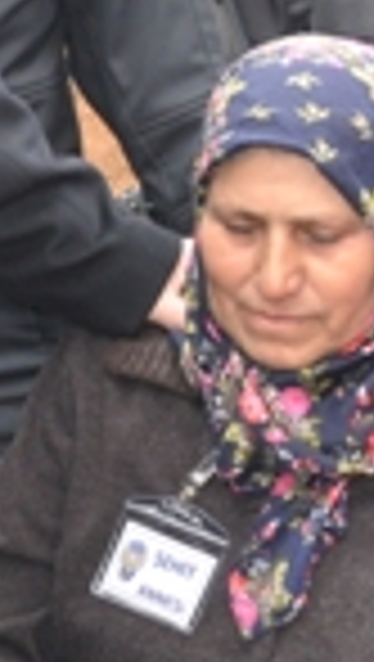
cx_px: 482
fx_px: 2883
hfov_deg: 7.3
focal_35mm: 164
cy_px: -7
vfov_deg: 12.9
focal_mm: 24
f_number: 5.6
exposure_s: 1/200
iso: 640
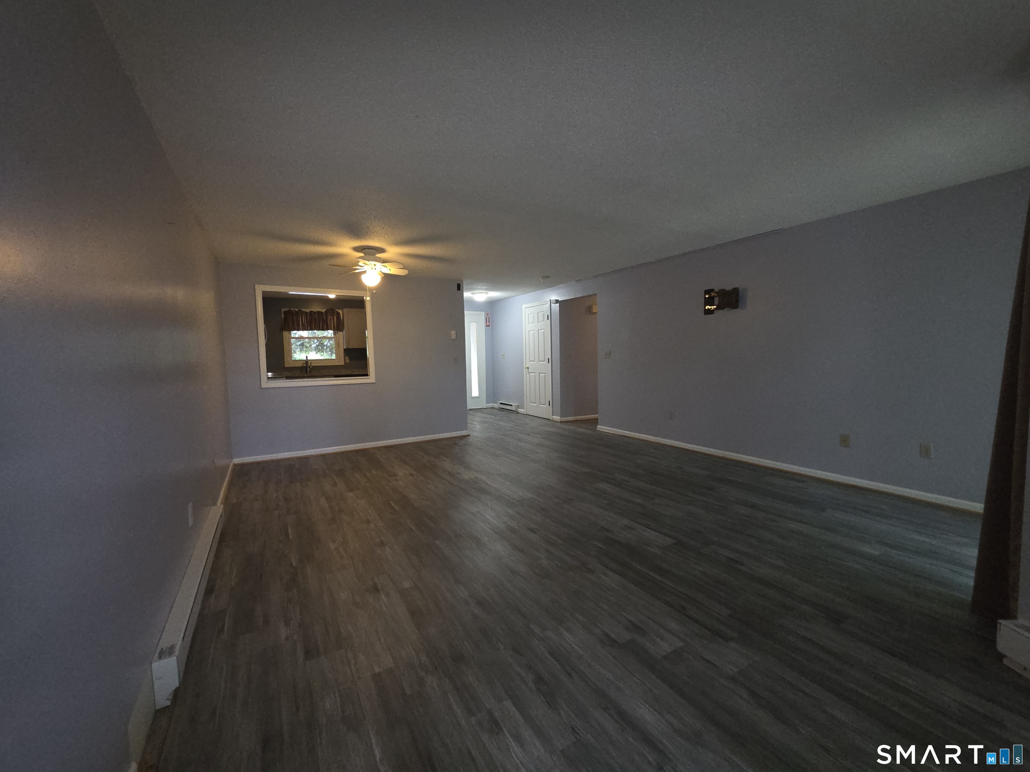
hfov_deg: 106.2
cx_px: 515
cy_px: 386
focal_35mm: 13
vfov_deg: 89.9
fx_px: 387
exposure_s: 1/40
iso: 320
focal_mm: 2.2
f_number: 2.2
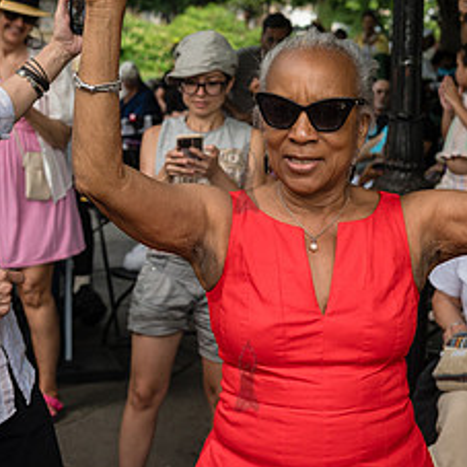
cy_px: 177
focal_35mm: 76
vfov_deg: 22.7
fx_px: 1160
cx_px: 245
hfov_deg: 22.8
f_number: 4
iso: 640
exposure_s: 1/800
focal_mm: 35
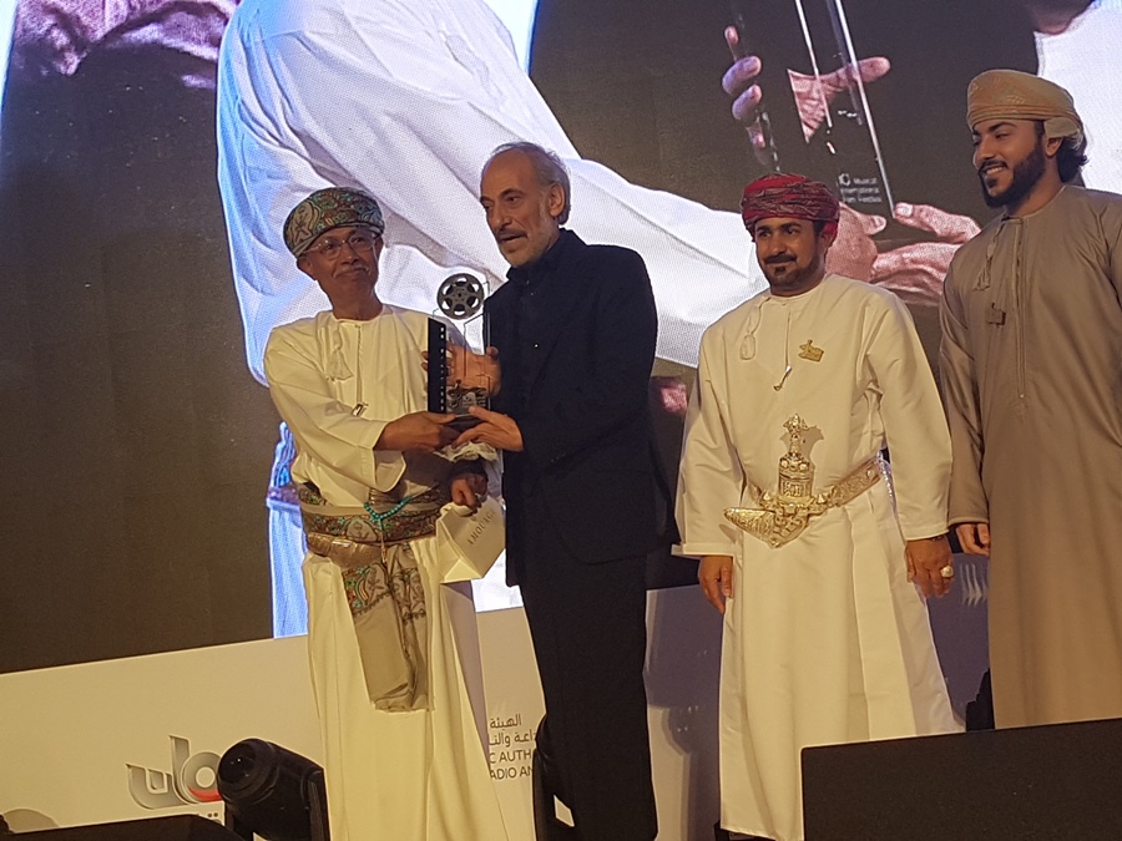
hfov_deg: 67.3
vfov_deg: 53.1
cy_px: 420
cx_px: 561
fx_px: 843
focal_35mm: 26
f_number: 1.7
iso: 40
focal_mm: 4.2
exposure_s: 1/139
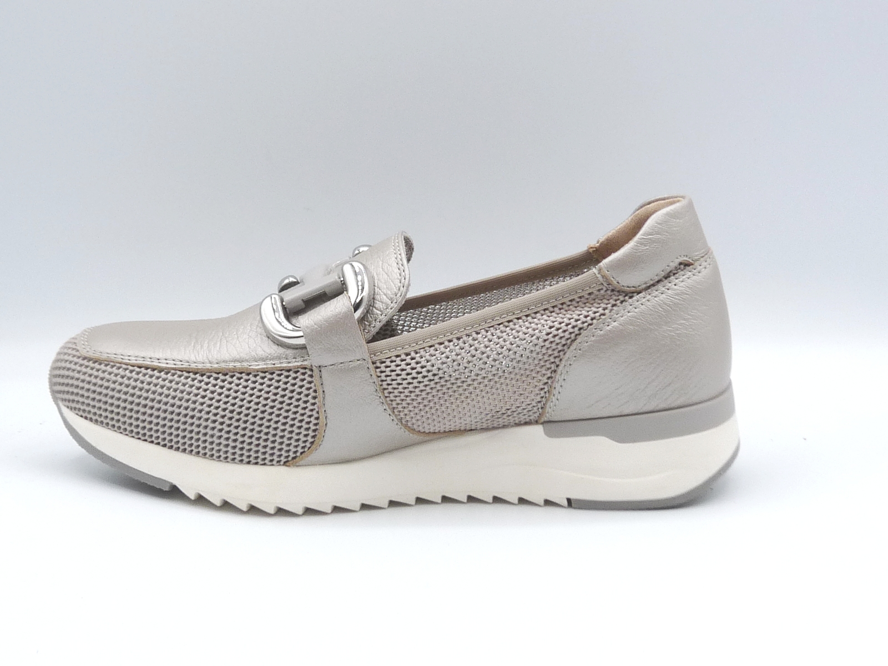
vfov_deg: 29.7
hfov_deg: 38.9
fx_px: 1257
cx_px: 444
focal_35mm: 49
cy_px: 333
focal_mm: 4.8
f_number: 5
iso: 100
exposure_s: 1/200
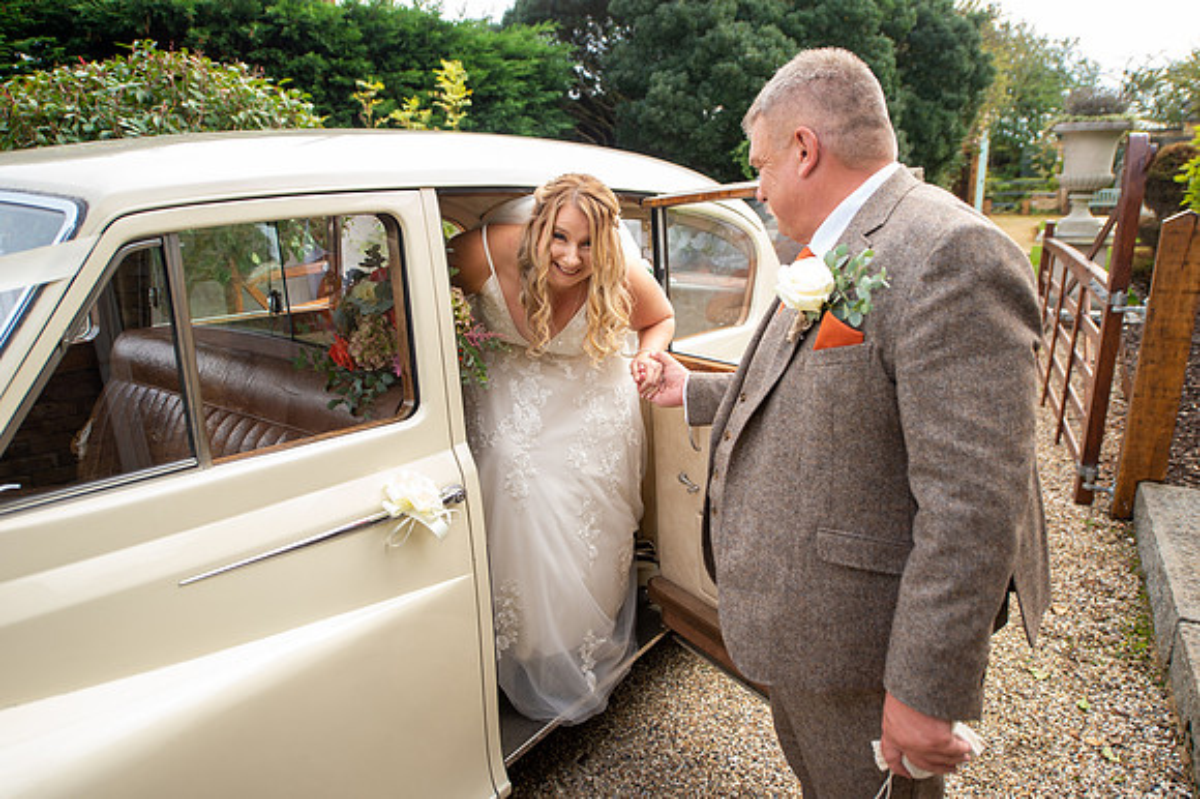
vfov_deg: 53.1
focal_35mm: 24
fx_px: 800
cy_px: 400
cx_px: 600
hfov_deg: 73.8
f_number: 3.5
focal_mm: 24
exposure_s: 1/160
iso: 160
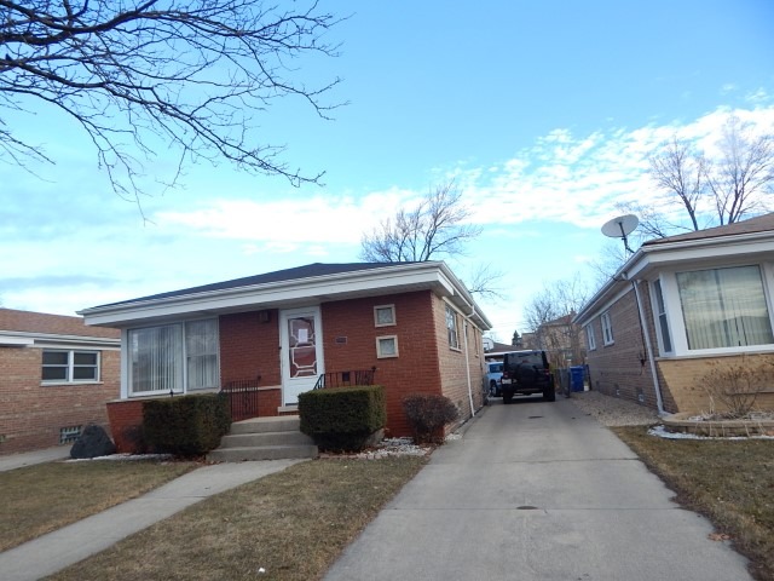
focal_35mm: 22
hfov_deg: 76.4
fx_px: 492
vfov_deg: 61.1
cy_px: 290
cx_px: 387
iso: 125
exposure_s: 1/320
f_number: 3
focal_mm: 4
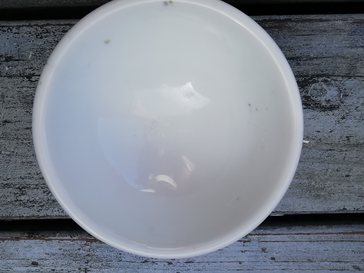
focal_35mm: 31
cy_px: 127
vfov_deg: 45.4
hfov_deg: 58.3
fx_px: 326
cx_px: 175
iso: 50
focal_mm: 3.21
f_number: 2.2
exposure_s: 1/322
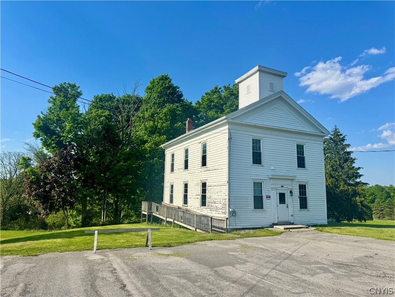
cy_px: 148
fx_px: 274
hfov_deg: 71.6
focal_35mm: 24
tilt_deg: +9.1
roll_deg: -0.6
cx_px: 198
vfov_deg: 56.8
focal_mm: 6.76
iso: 80
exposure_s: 1/5814
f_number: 1.78
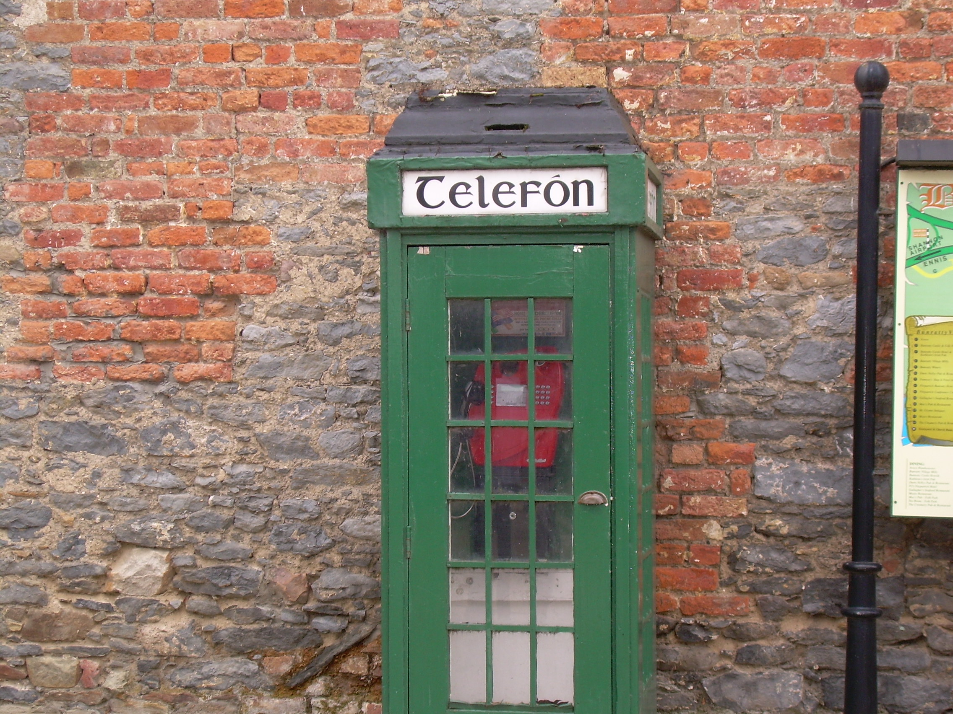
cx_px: 476
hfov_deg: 22.8
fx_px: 2368
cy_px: 357
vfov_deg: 17.2
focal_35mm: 86
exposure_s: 1/60
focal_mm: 14.6
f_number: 4.2
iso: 50
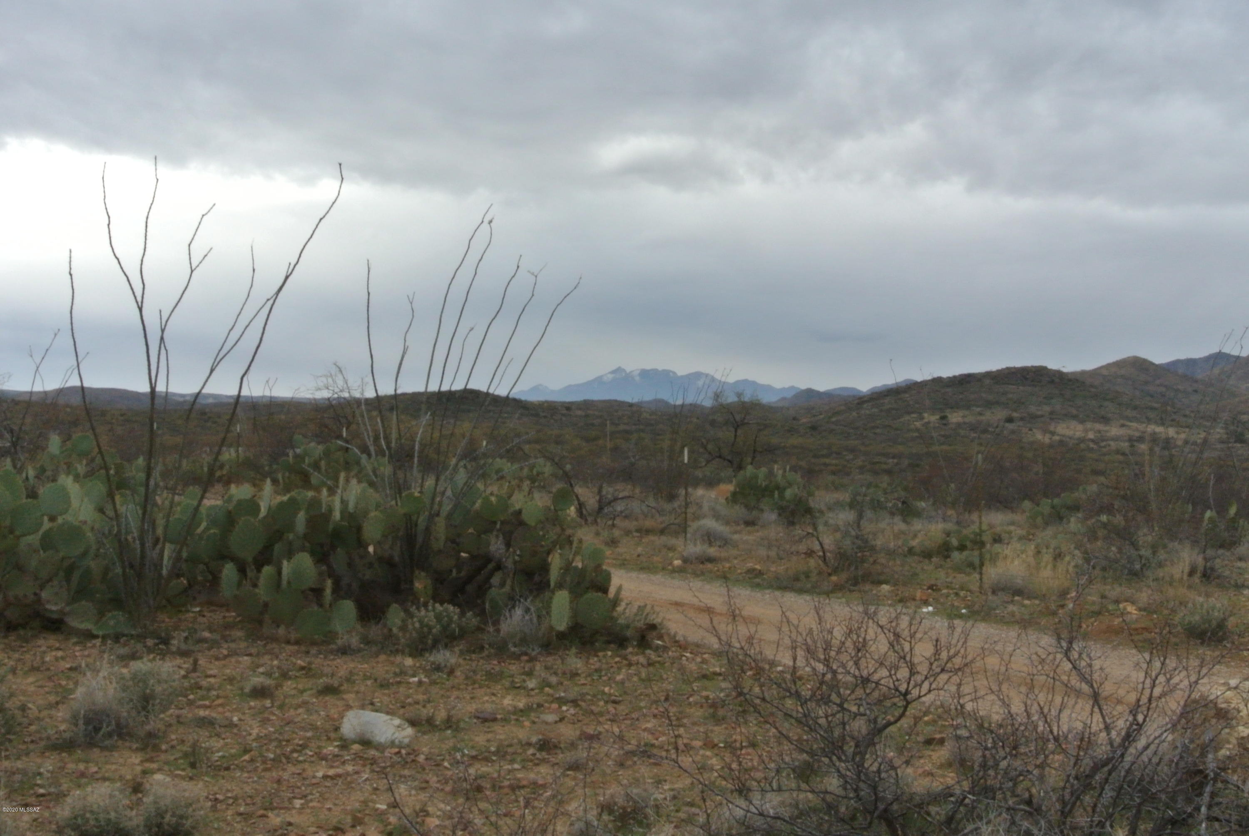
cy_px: 418
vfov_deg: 29.9
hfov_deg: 43.6
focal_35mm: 45
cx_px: 624
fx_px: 1563
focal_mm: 16.9
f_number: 4.5
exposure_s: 1/60
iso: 720
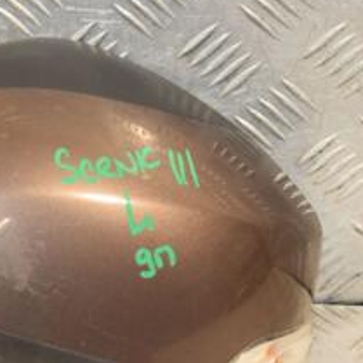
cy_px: 267
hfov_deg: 11.3
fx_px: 1827
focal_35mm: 154
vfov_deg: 11.3
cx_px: 26
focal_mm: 42
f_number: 6.3
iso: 800
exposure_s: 1/200
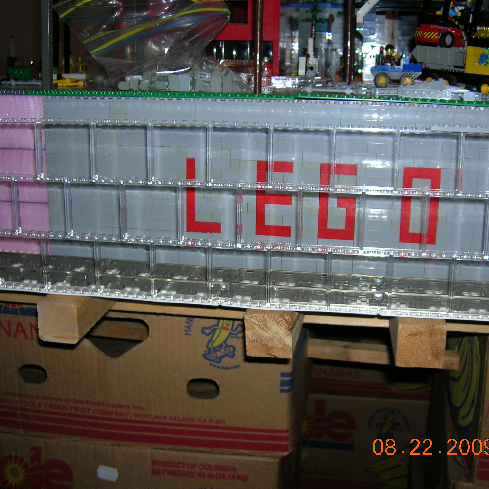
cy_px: 249
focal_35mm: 41
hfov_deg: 40.8
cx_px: 276
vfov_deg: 40.9
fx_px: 655
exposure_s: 1/60.1
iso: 50
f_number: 2.9
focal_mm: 5.7
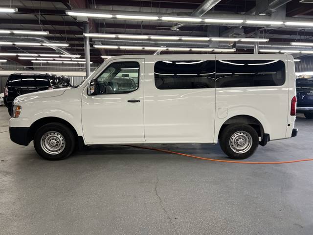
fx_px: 235
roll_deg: -1.1
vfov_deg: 53.1
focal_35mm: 26
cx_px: 156
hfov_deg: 67.3
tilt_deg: -8.7
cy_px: 118
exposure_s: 1/120
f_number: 1.5
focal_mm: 5.7
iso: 100
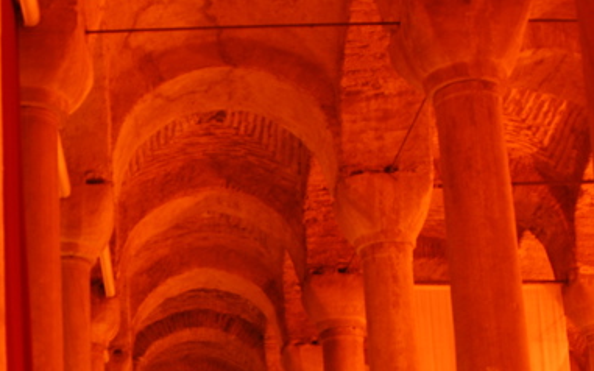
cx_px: 144
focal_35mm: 74
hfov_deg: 27.4
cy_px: 422
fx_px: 1198
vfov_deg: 17.0
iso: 200
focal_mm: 18
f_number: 3.5
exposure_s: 3
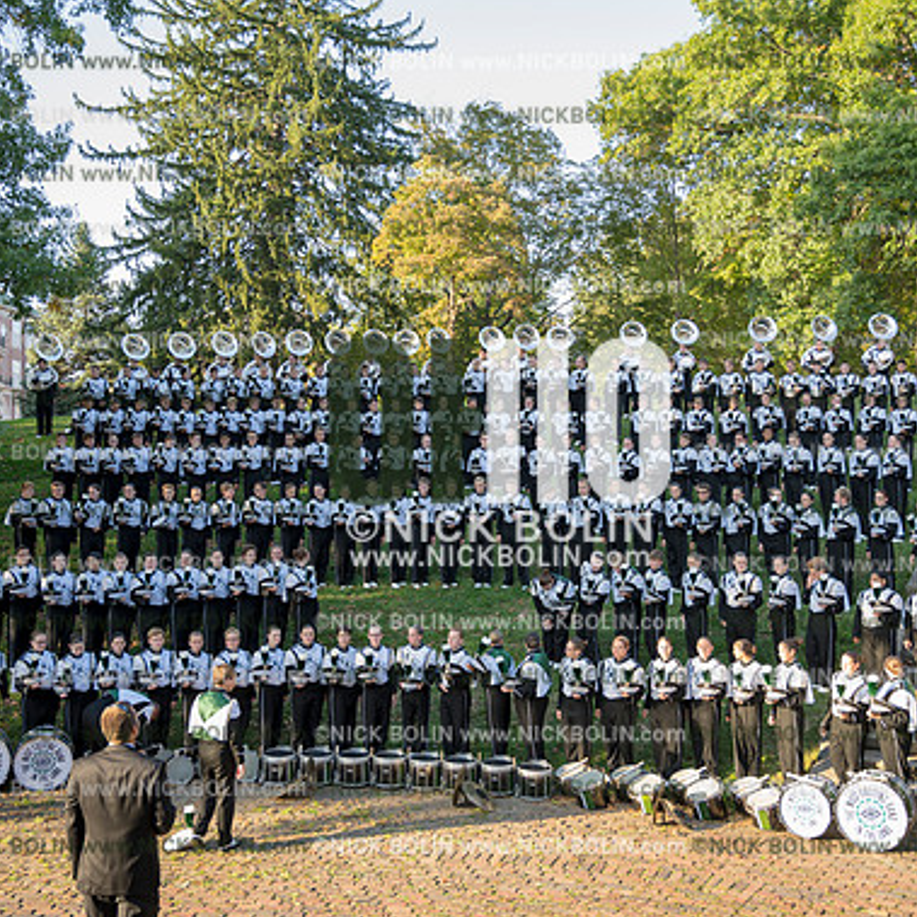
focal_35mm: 39
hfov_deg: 42.8
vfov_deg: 42.8
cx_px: 498
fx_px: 1169
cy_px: 454
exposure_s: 1/100
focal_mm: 30
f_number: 4
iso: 125
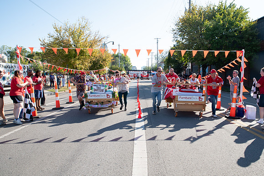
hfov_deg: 69.2
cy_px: 93
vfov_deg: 49.3
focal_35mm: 26
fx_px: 191
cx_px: 142
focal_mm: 24
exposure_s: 1/200
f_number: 8
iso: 200
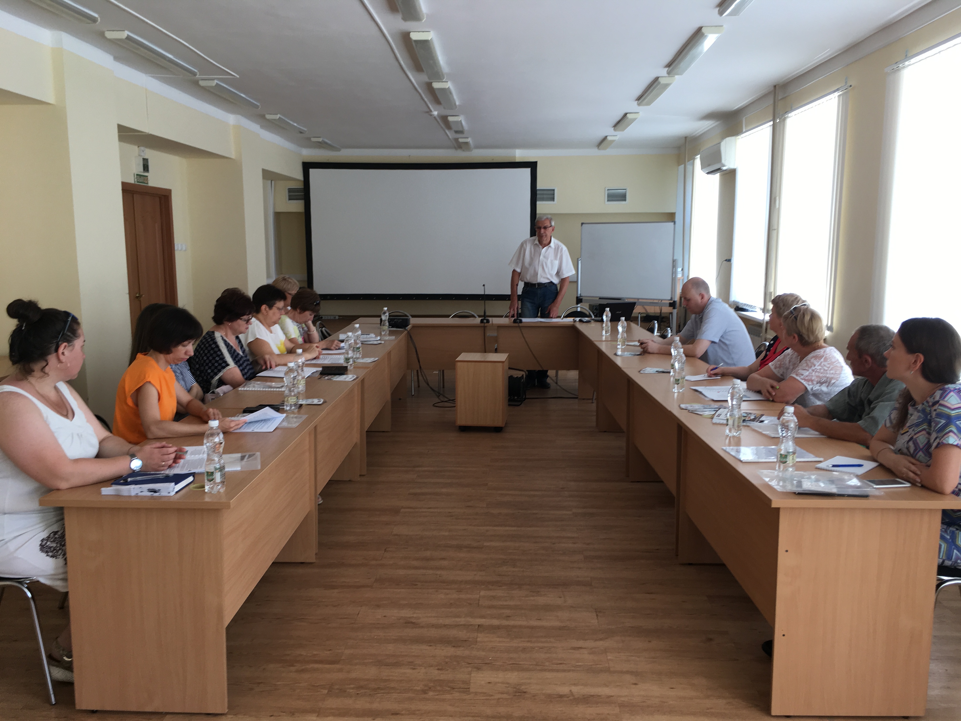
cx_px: 480
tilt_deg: -9.1
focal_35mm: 29
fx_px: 805
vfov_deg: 48.2
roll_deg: -1.2
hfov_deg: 61.7
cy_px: 360
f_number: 2.2
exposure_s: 1/50
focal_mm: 4.15
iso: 25
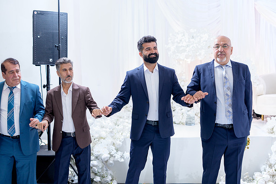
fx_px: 383
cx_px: 138
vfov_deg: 27.0
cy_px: 92
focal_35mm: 50
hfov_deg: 39.6
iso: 640
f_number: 2
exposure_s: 1/200
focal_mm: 50
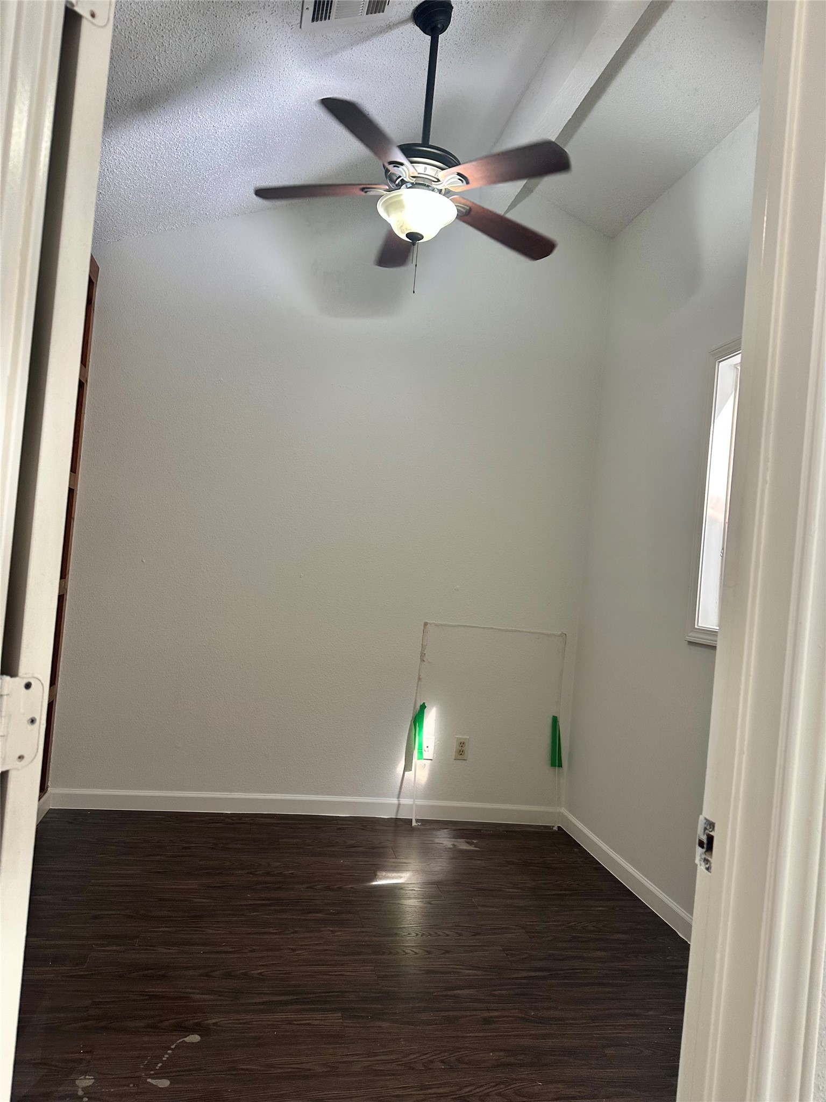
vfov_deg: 71.6
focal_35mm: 24
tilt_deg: +1.5
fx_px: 764
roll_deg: -5.9
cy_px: 551
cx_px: 413
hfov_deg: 56.8
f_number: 1.78
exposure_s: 1/60
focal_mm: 6.86
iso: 160
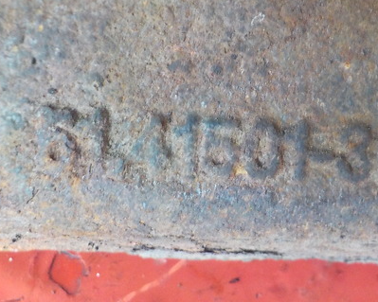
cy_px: 128
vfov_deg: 32.0
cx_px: 243
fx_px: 526
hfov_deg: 39.2
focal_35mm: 47
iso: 400
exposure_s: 1/15
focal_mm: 4.1
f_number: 3.3
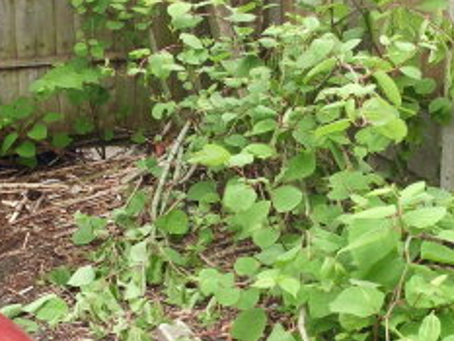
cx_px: 238
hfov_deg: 24.7
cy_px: 152
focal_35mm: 79
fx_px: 1037
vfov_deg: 18.7
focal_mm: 6.3
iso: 200
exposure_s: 1/250
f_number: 2.9
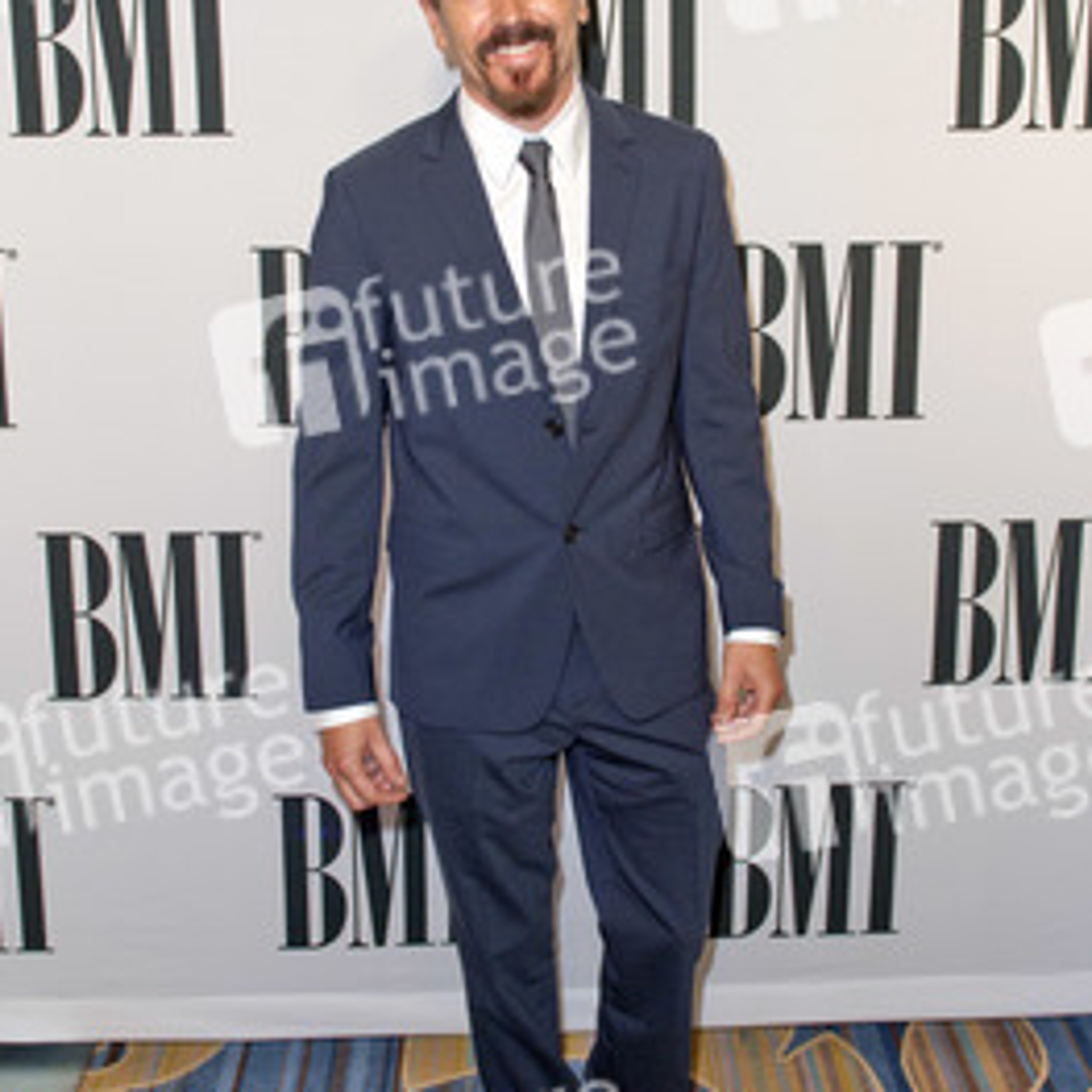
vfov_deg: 52.5
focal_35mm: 31
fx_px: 1106
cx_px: 546
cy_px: 556
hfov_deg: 52.5
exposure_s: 1/400
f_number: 4
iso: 500
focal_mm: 24
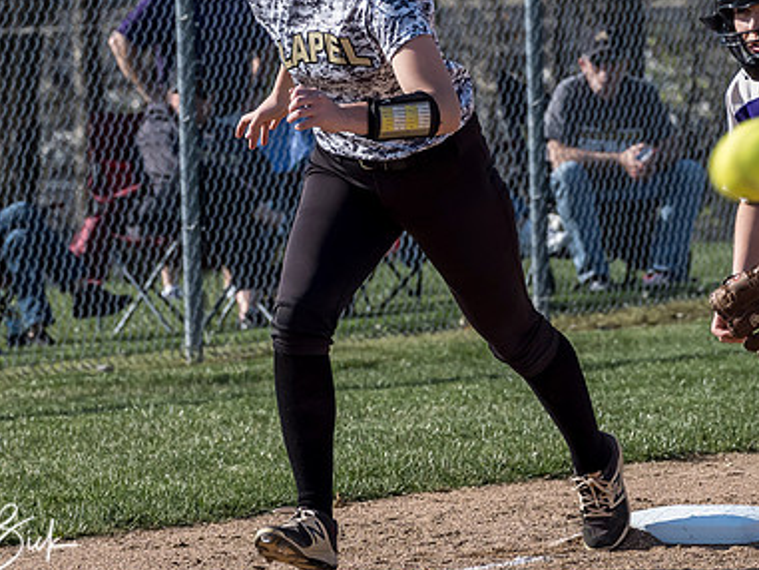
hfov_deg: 3.4
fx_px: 12875
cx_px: 236
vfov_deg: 2.5
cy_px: 116
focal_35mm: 587
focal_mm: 156
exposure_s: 1/1600
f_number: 6.3
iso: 400
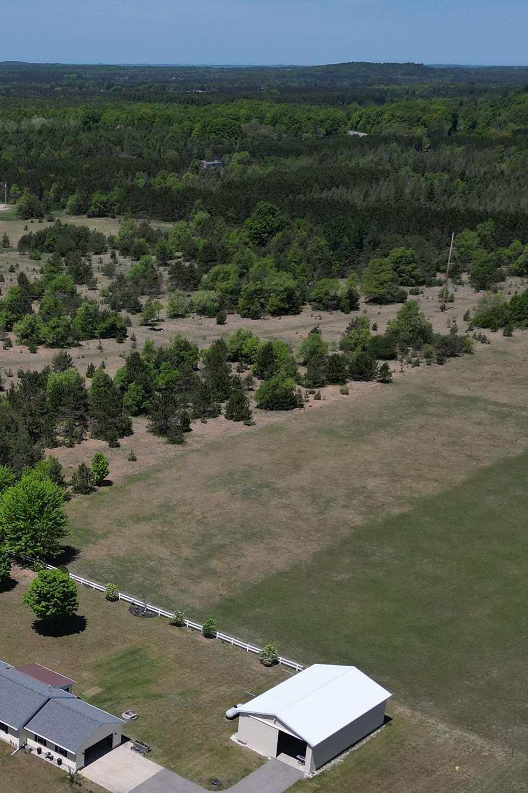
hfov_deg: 25.1
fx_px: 1144
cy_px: 567
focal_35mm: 52
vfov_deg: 37.5
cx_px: 45
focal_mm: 6.72
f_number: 1.7
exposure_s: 1/320
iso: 110
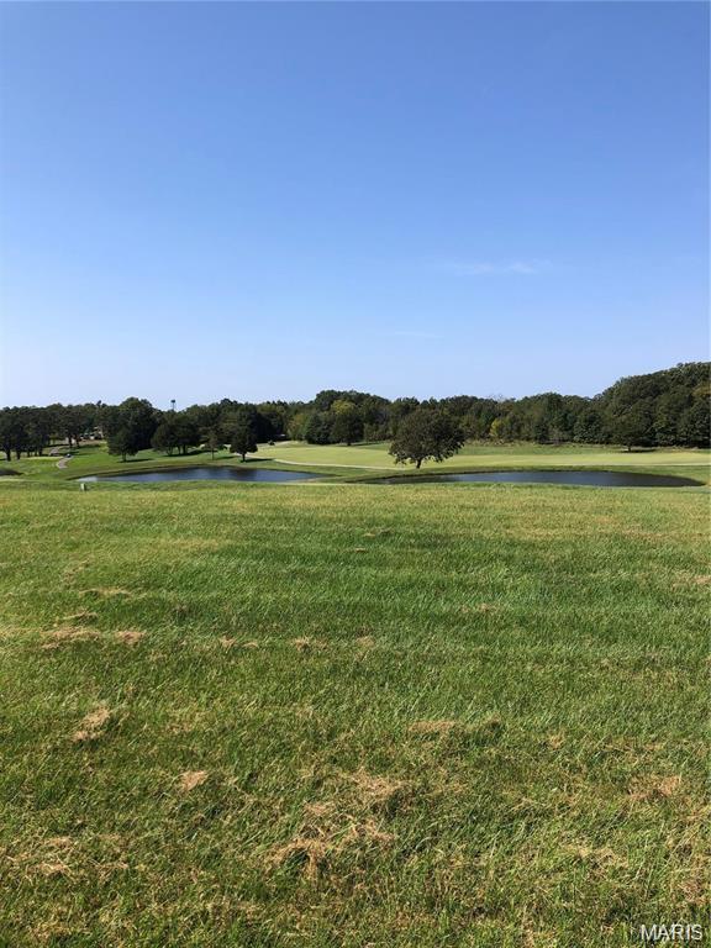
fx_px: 767
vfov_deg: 63.4
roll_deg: +0.1
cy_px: 474
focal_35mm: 28
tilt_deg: -4.5
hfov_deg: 49.7
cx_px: 356
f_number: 1.8
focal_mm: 3.99
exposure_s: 1/1869
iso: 20
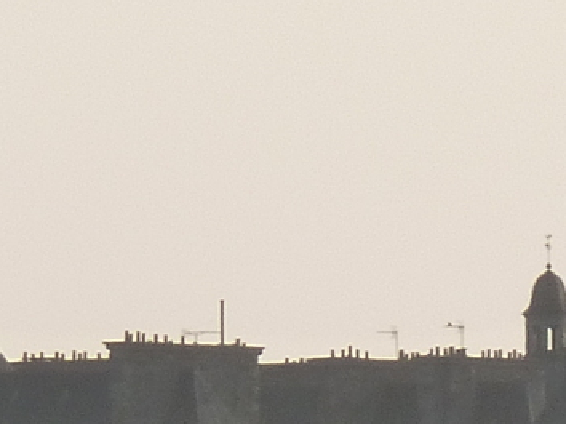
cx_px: 924
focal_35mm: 1805
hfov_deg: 1.1
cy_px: 853
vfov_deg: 0.8
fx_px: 29493
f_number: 4.9
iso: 125
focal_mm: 49.2
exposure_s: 1/400
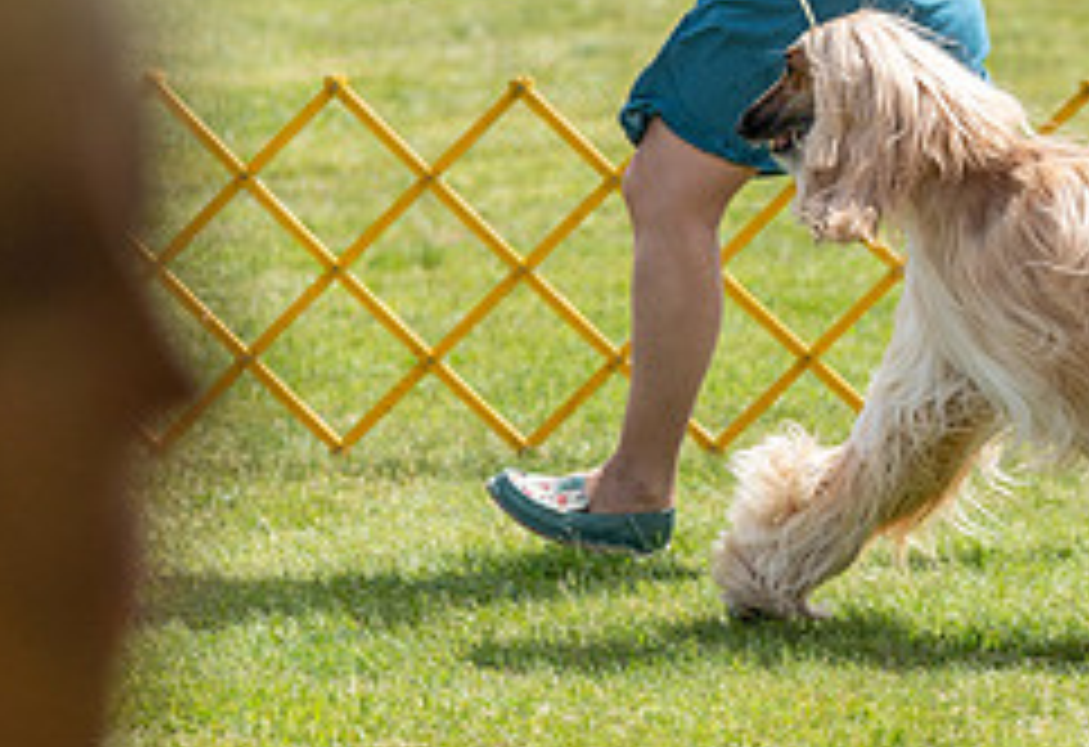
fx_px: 10438
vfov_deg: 4.1
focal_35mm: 342
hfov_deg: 6.0
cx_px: 998
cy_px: 76
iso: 100
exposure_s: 1/1000
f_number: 3.5
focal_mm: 137
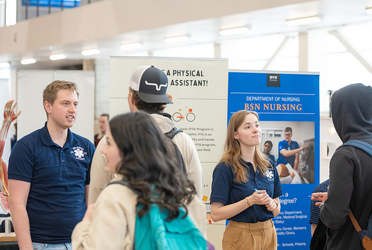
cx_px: 216
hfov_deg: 19.5
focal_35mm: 104
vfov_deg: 13.2
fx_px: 1082
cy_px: 133
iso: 1250
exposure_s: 1/200
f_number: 3.5
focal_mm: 90
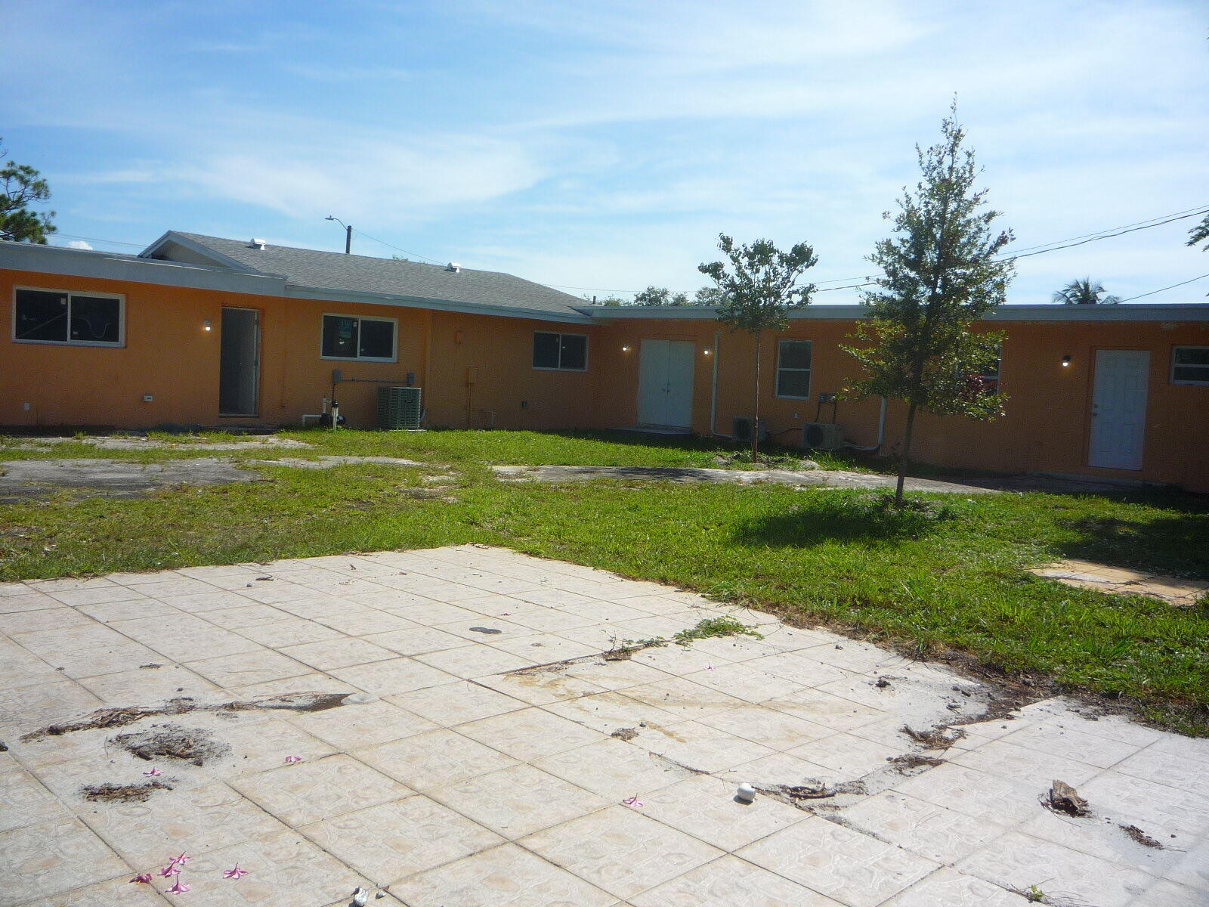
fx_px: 1048
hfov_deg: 60.0
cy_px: 454
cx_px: 604
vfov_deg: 46.8
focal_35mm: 30
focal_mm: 5.2
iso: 100
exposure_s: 1/500
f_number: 5.6
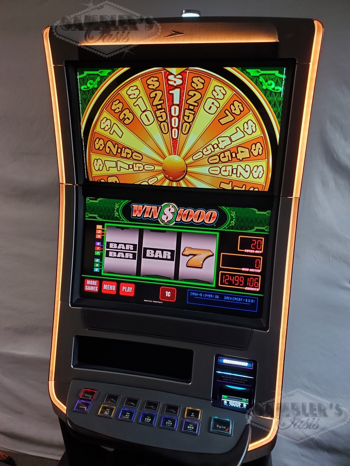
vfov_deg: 67.3
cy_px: 233
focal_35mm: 26
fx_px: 351
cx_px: 175
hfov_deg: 53.1
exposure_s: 1/60
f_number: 2.4
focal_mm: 4.3
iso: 200
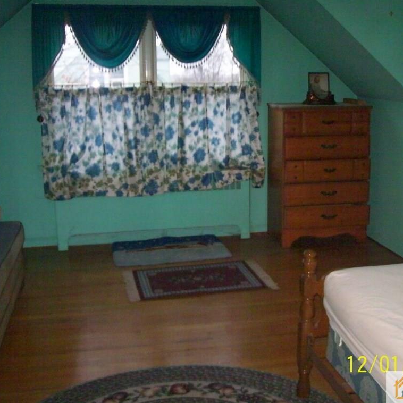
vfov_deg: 39.2
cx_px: 222
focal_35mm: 43
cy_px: 200
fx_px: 566
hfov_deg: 39.1
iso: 160
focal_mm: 6
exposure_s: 1/64
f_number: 2.7
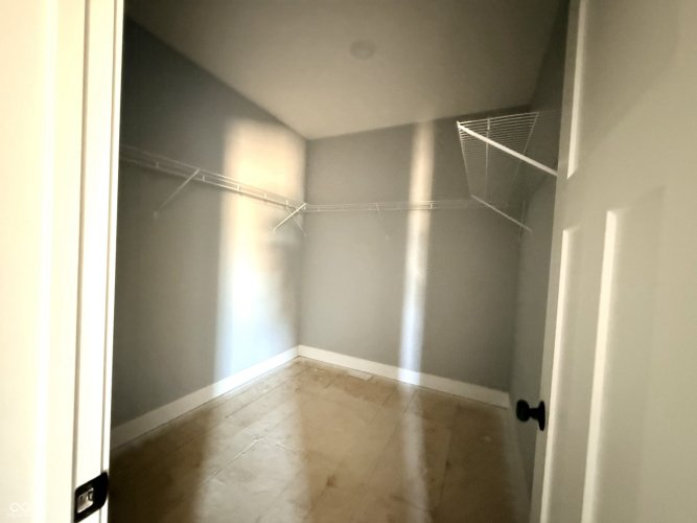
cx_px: 348
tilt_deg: -2.2
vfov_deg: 85.7
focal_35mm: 14
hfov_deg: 102.1
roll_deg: -4.2
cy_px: 262
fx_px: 282
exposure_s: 1/40
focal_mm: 2.22
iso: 1600
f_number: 2.2
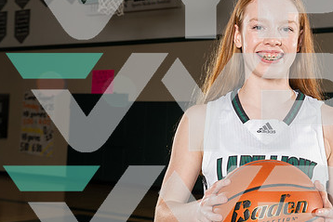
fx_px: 629
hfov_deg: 29.3
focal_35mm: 68
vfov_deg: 20.0
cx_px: 243
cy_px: 103
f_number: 7.1
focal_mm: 42
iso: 320
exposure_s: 1/250
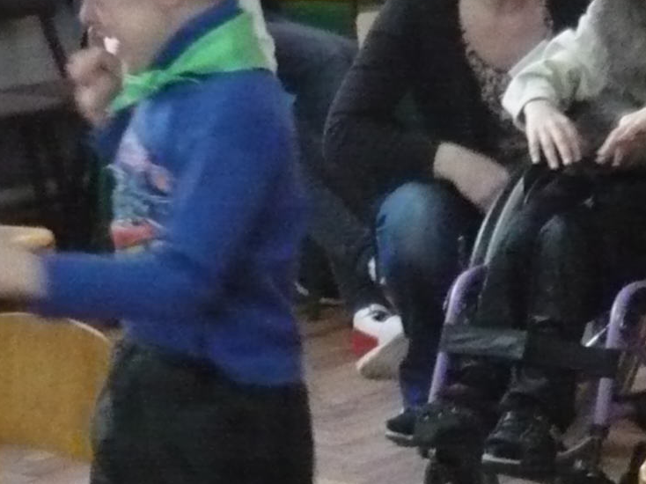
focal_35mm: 169
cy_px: 346
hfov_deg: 11.6
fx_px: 3153
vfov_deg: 8.8
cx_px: 547
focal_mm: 6.3
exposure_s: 1/50
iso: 800
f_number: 2.9
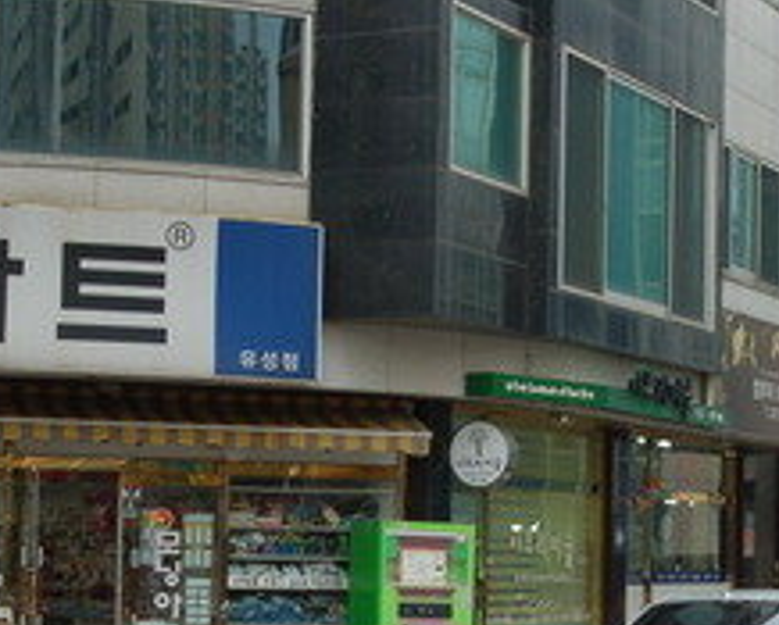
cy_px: 482
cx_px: 668
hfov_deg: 18.7
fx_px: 2332
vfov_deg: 15.2
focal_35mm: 101
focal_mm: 28
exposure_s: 1/125
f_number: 5.6
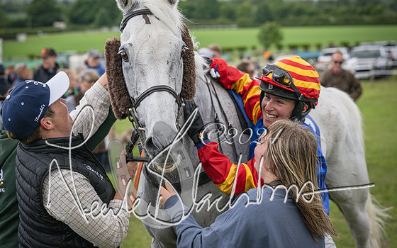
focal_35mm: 86
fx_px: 930
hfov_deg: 24.1
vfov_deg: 15.2
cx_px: 220
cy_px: 111
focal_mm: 70
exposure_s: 1/1600
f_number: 4
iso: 400
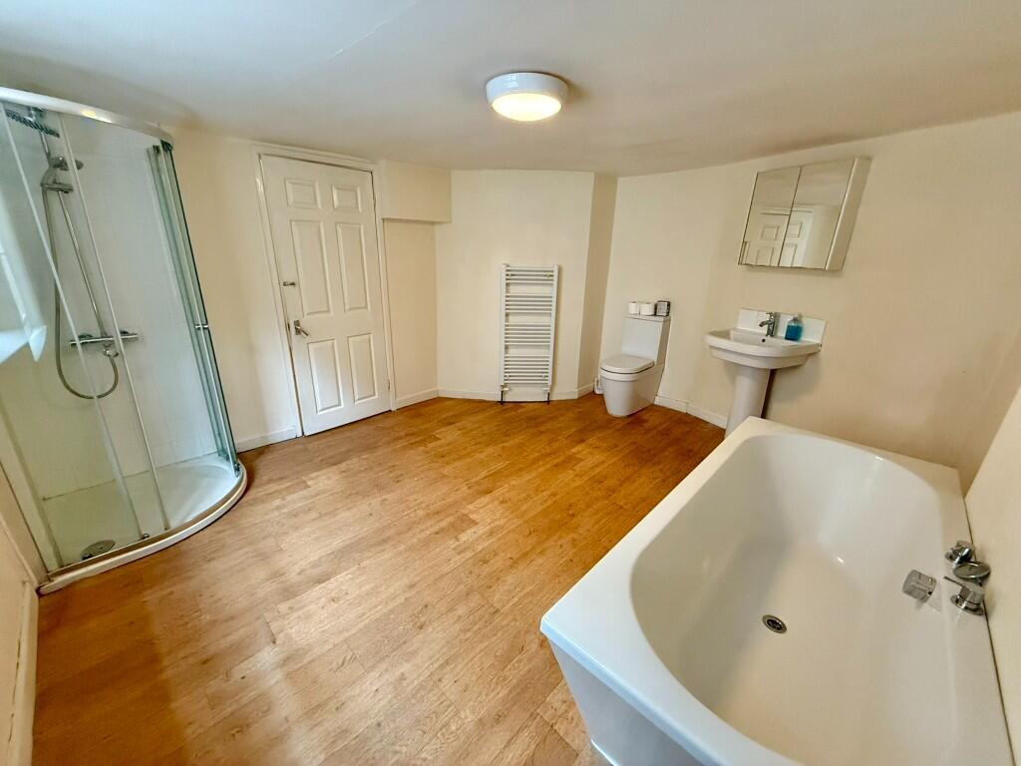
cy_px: 383
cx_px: 510
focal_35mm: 14
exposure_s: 1/50
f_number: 2.2
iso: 640
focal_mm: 2.22
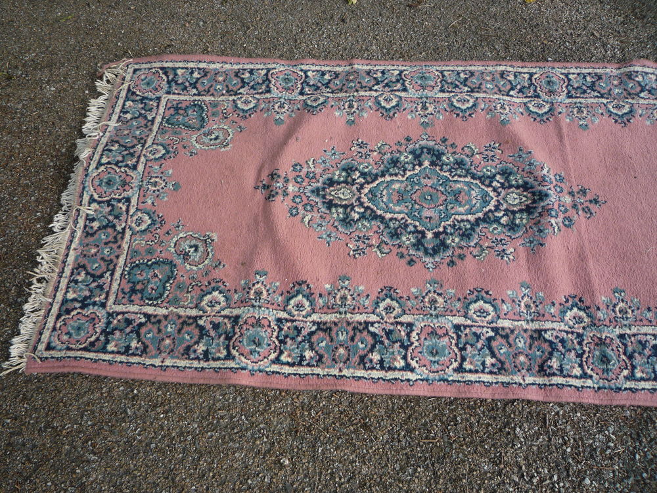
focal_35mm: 30
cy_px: 246
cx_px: 328
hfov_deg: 60.0
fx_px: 569
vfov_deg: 46.8
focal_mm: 5.2
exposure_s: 1/100
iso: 100
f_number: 3.5
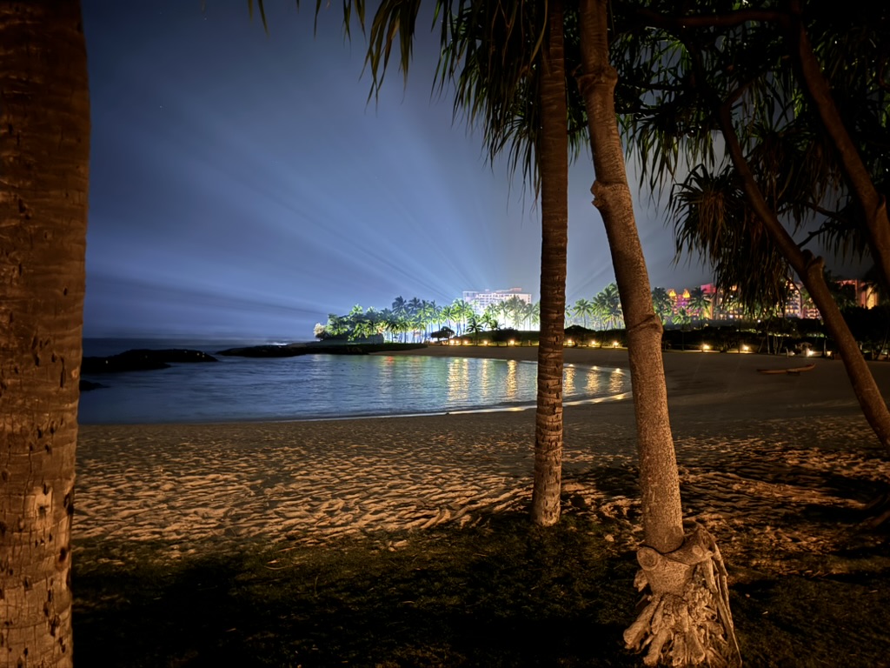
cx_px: 445
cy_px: 334
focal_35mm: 24
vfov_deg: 56.8
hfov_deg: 71.6
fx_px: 617
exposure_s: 1/2
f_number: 1.78
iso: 1600
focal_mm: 6.76
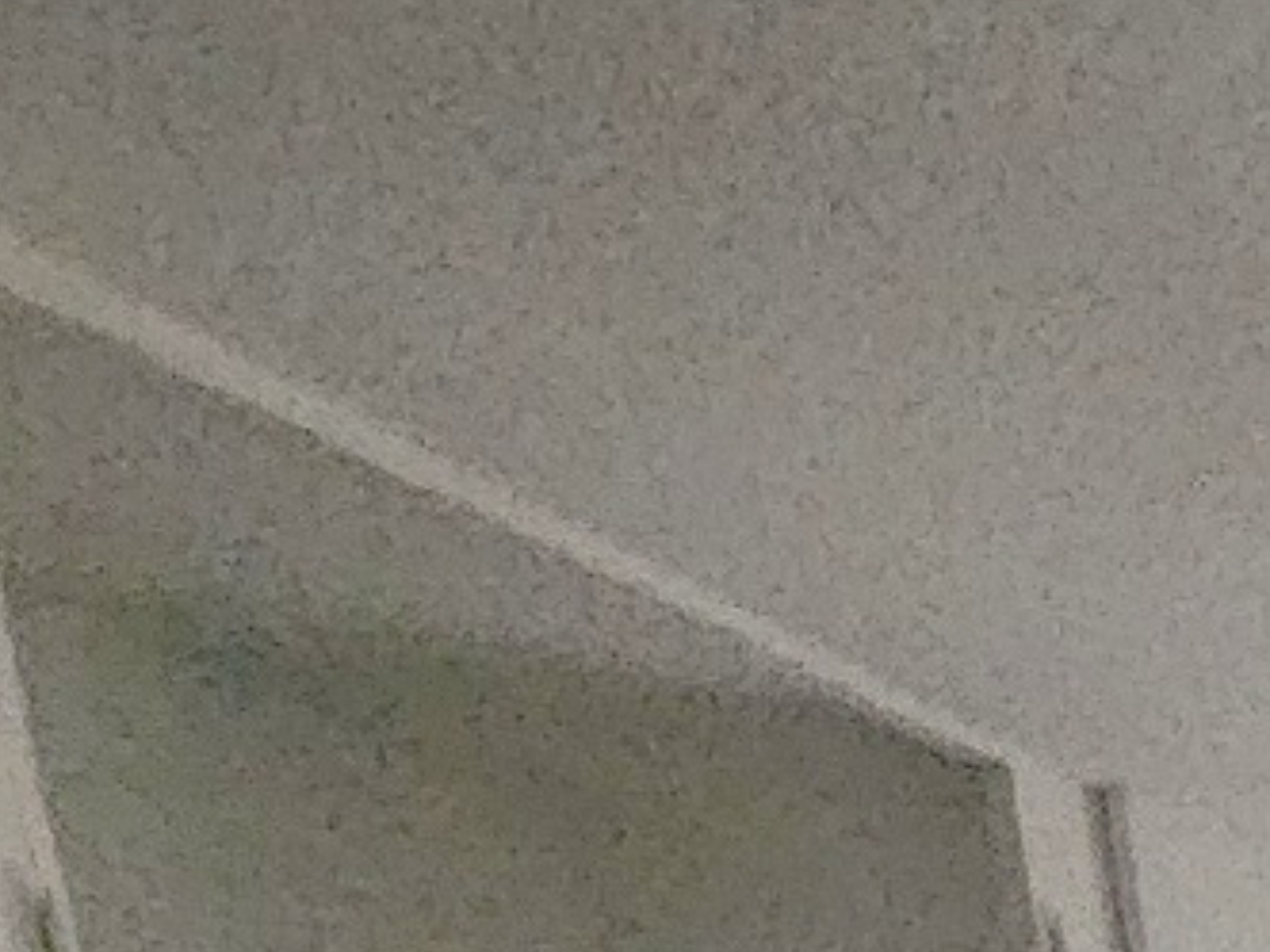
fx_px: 3449
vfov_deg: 10.8
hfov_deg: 12.9
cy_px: 2841
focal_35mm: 94
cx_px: 3389
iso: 1000
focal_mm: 2.2
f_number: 2.2
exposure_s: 1/24
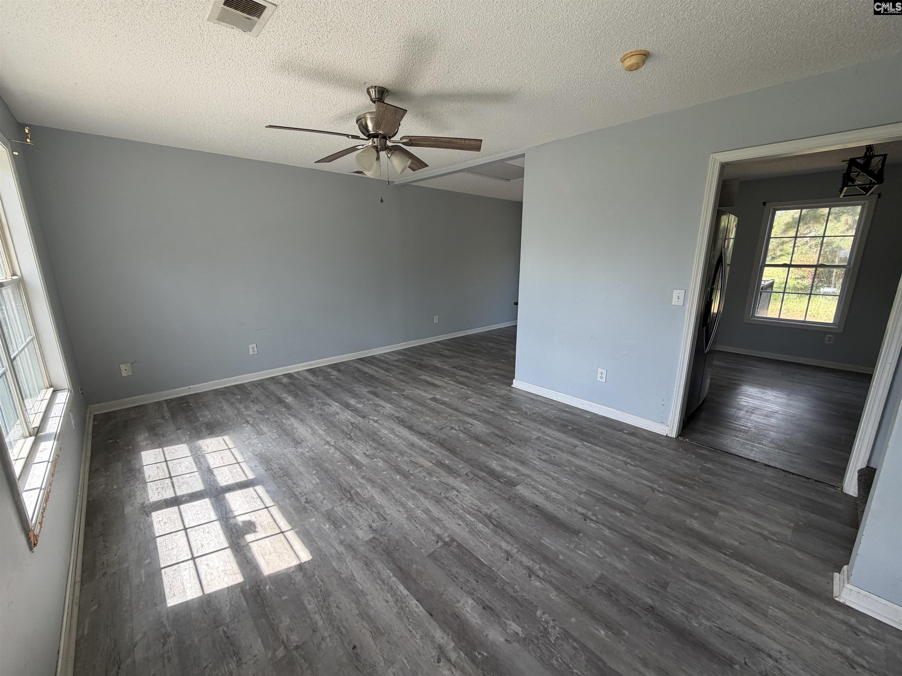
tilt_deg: -13.3
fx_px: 365
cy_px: 338
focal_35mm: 14
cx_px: 451
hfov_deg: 102.1
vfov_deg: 85.7
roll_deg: +0.1
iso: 64
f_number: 2.2
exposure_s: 1/195
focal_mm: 2.22
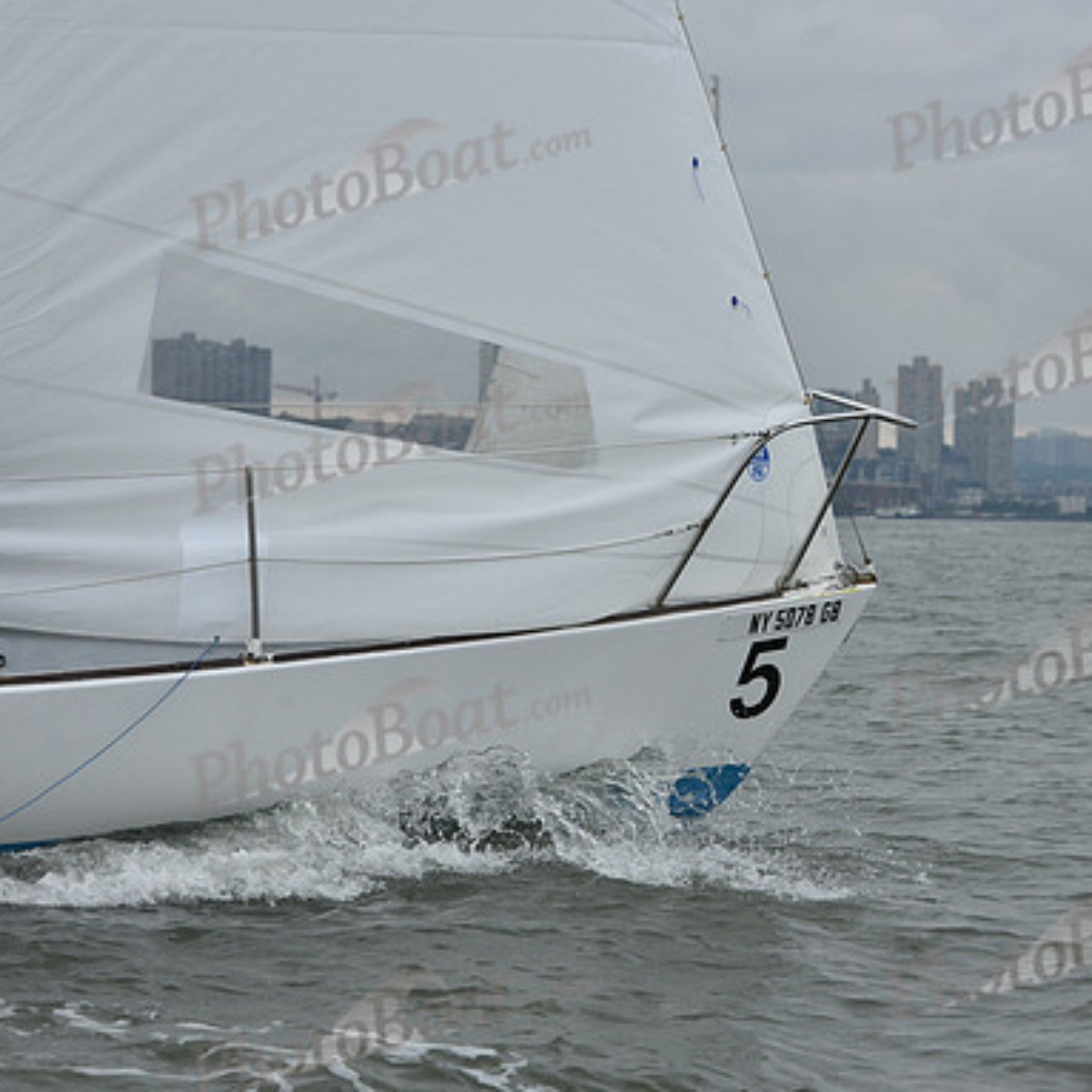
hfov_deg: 13.8
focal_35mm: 126
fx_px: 4497
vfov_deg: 13.8
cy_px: 549
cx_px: 741
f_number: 7.1
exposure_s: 1/800
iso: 400
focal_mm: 98
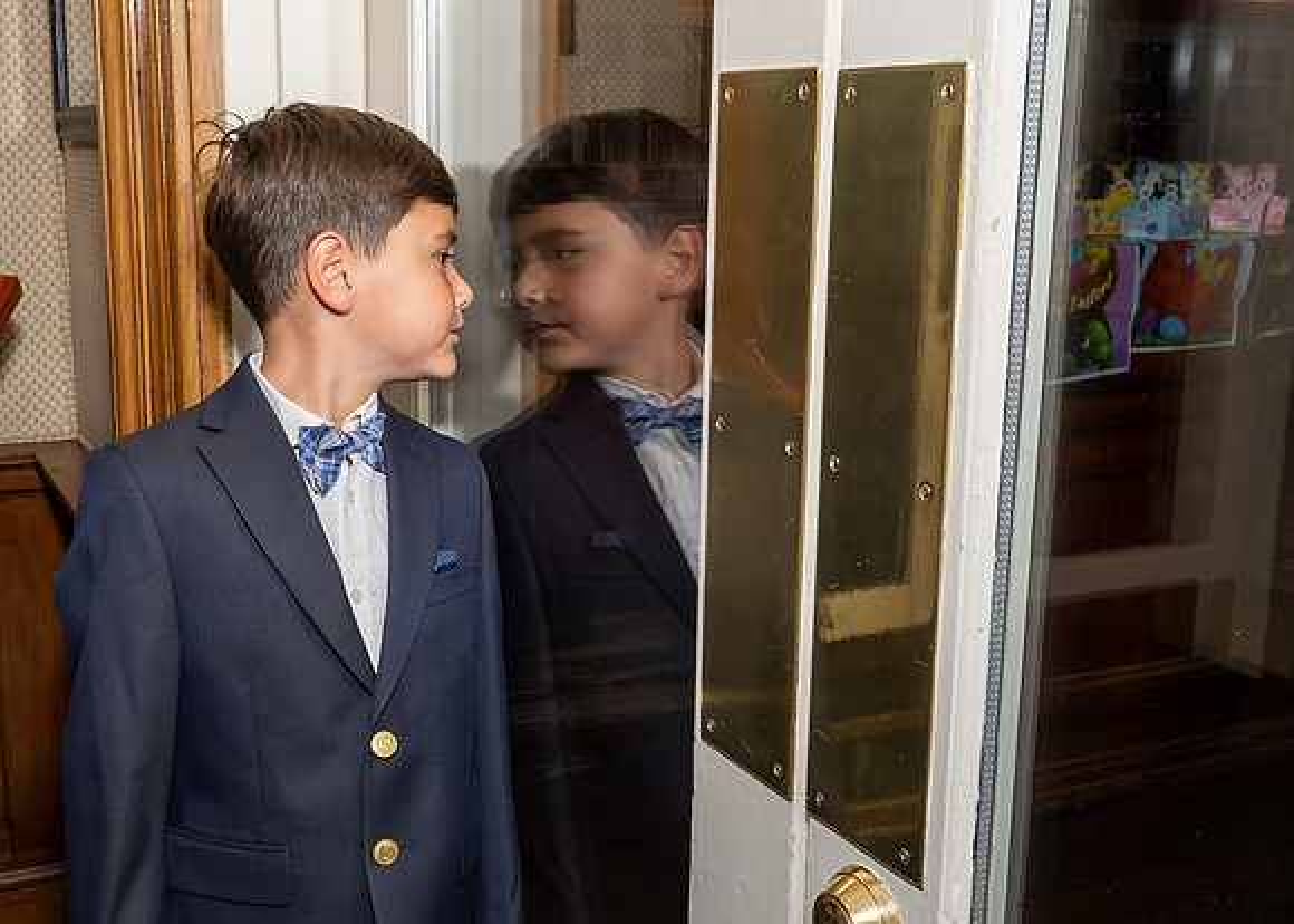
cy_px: 440
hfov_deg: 46.3
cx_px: 579
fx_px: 1510
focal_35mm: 41
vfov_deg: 34.0
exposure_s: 1/250
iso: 640
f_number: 8
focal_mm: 23
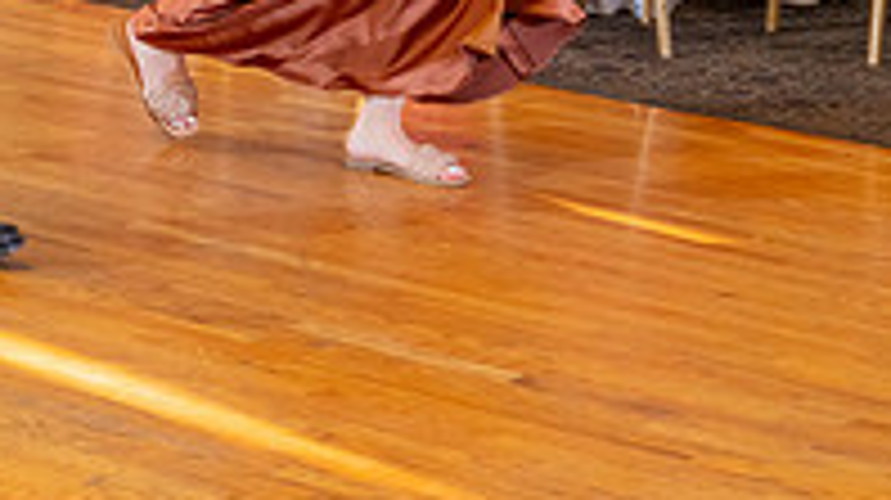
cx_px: 270
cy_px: -272
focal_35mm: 143
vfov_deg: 8.3
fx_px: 3376
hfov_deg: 15.0
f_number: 4
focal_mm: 38
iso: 800
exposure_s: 1/80
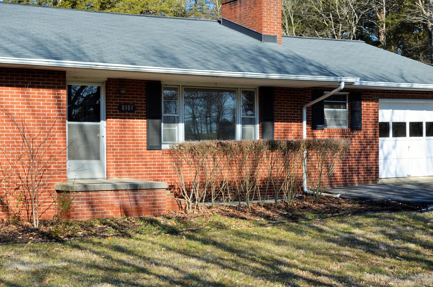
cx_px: 99
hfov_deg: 33.2
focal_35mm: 59
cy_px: 162
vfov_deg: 22.9
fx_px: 708
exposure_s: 1/250
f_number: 8
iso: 180
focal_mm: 22
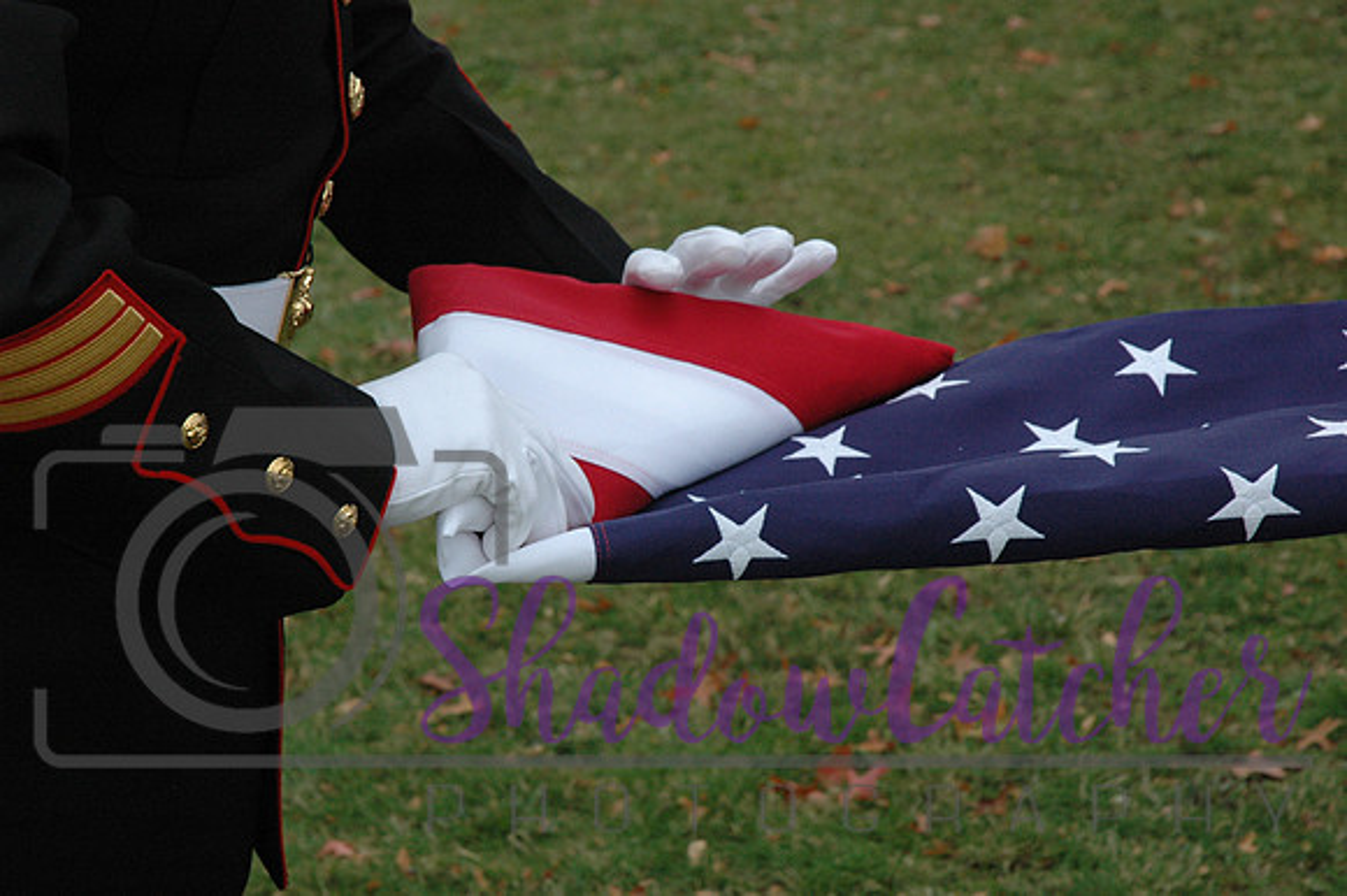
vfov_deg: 13.0
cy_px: 448
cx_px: 674
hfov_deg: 19.5
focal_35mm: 105
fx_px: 3926
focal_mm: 70
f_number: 9
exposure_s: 1/320
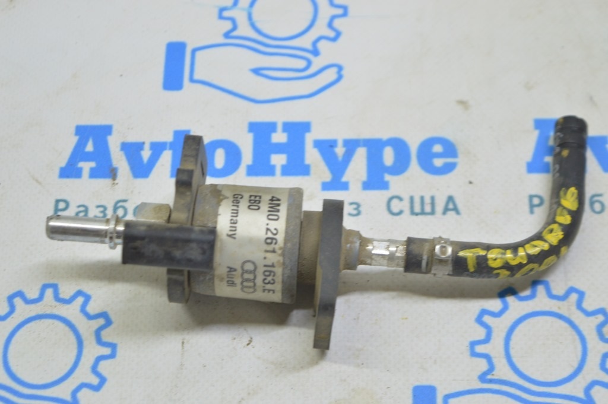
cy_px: 202
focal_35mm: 78
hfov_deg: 26.0
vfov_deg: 17.5
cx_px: 304
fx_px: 1316
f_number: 5.6
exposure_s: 1/20
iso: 400
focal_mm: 52
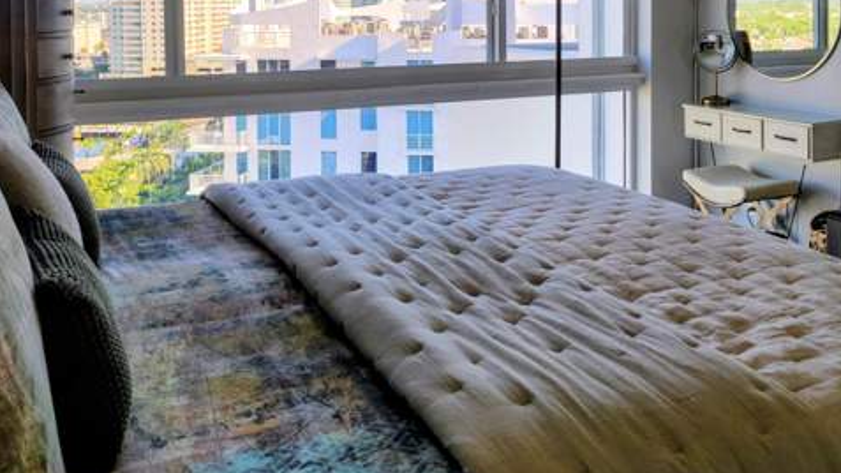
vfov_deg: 29.7
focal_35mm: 38
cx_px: 420
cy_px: 39
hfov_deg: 52.8
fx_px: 847
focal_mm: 5.4
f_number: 1.8
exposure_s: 1/315
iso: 40
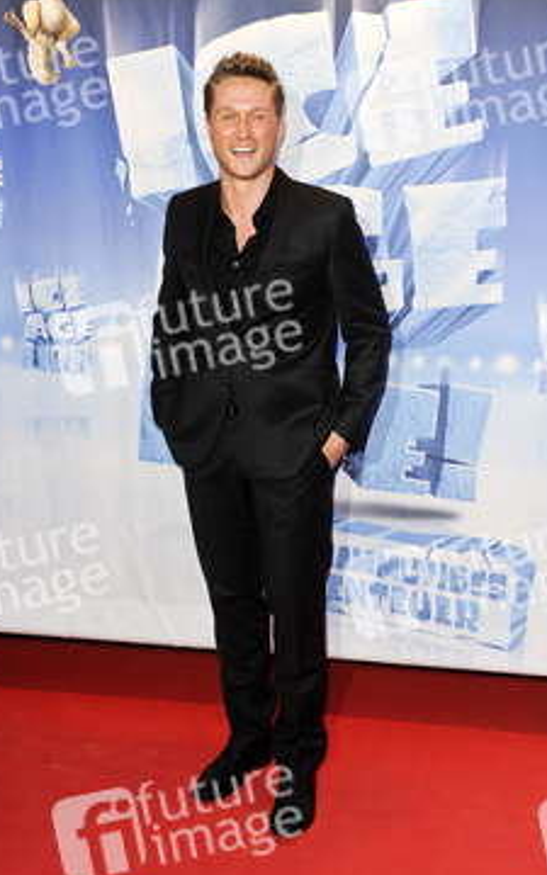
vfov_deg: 46.2
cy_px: 459
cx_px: 249
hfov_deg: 29.8
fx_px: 1026
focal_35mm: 43
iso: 800
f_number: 6.3
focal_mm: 38
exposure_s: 1/200
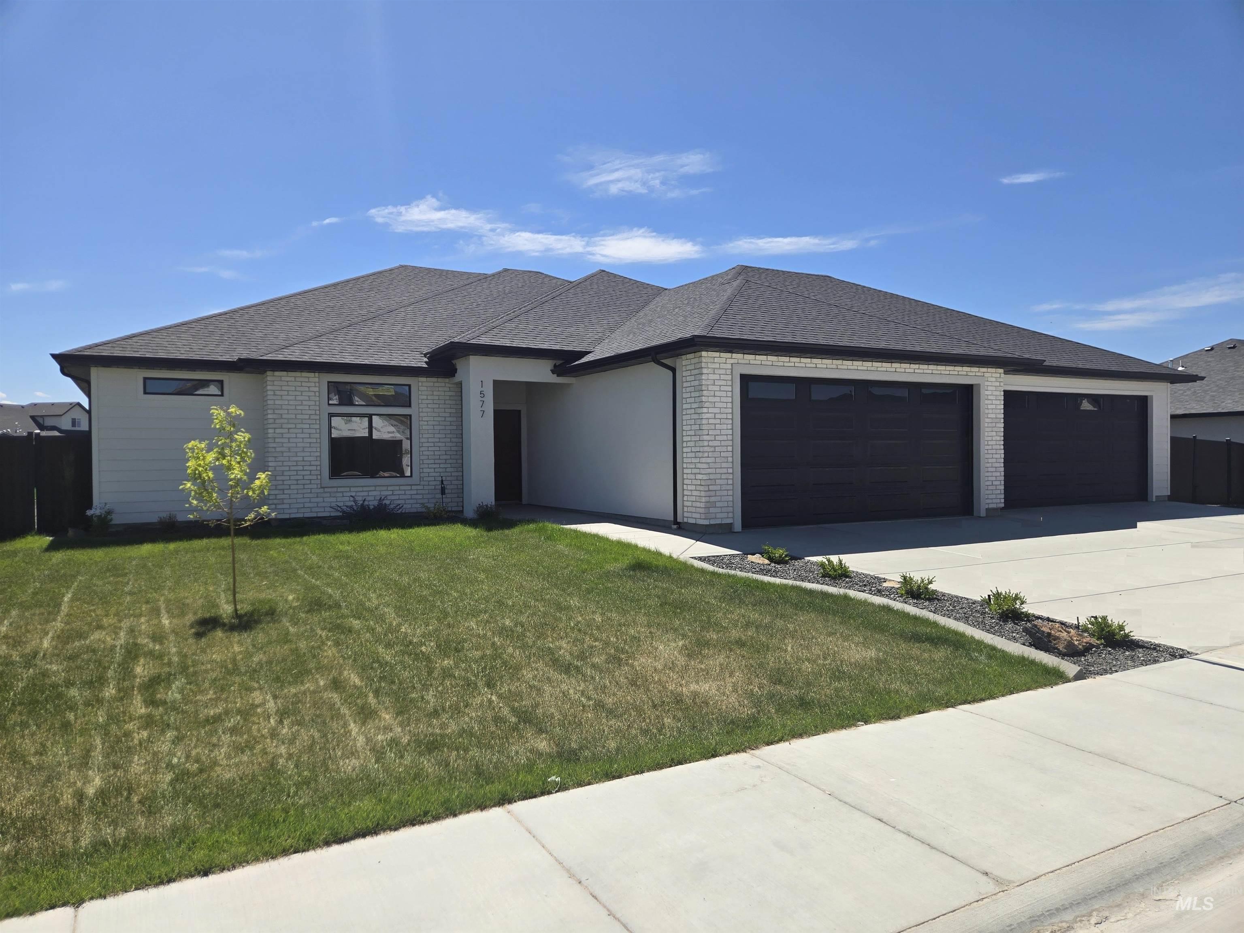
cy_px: 466
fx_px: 827
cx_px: 622
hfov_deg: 73.9
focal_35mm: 23
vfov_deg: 58.9
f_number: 1.8
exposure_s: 1/2537
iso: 25
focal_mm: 5.4
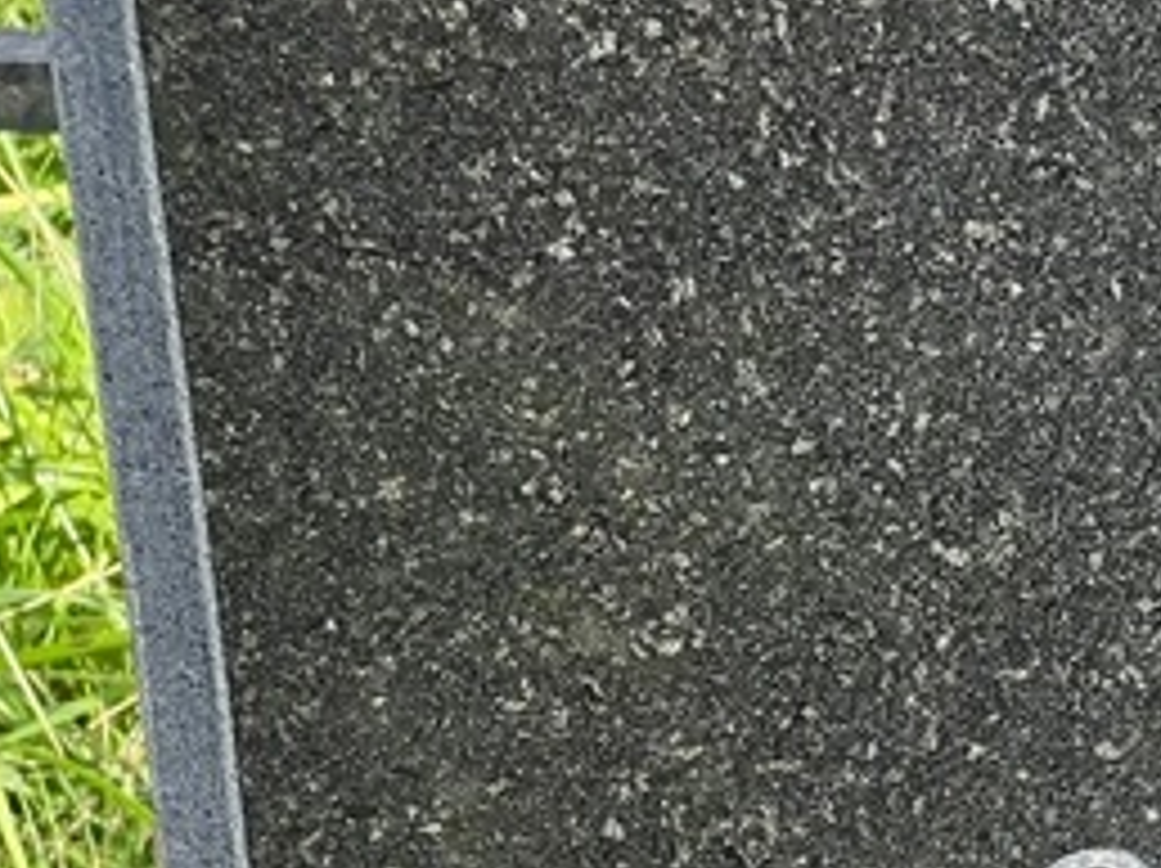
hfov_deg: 8.2
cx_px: 1521
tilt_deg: -27.5
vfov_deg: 6.1
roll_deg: +2.1
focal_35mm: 239
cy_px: 1246
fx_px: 8008
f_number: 2.8
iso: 32
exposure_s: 1/160
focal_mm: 9
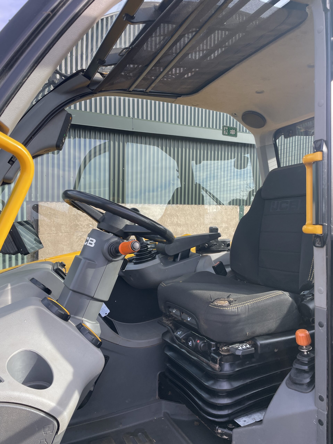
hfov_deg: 53.1
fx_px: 333
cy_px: 222
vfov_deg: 67.3
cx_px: 166
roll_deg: -0.3
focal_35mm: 26
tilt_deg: -2.1
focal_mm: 4.2
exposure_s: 1/523
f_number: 1.6
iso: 32
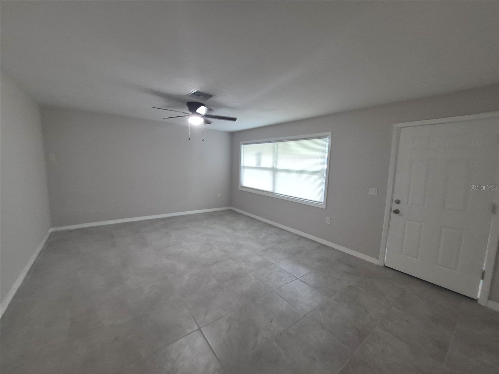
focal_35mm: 13
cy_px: 187
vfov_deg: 89.9
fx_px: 187
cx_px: 250
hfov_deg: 106.2
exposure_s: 1/60
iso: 320
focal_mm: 1.74
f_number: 2.2
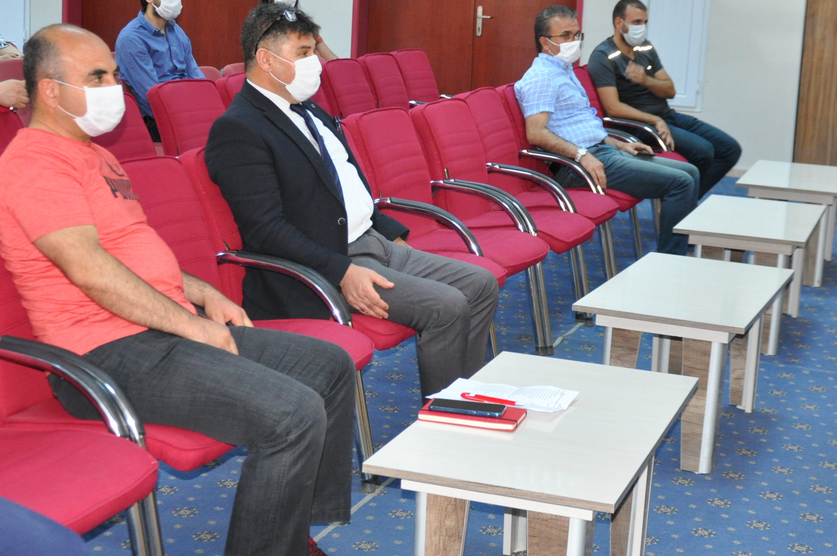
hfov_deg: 30.1
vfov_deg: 20.2
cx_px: 430
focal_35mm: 67
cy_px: 216
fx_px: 1556
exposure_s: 1/60
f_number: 4
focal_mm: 26
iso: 800
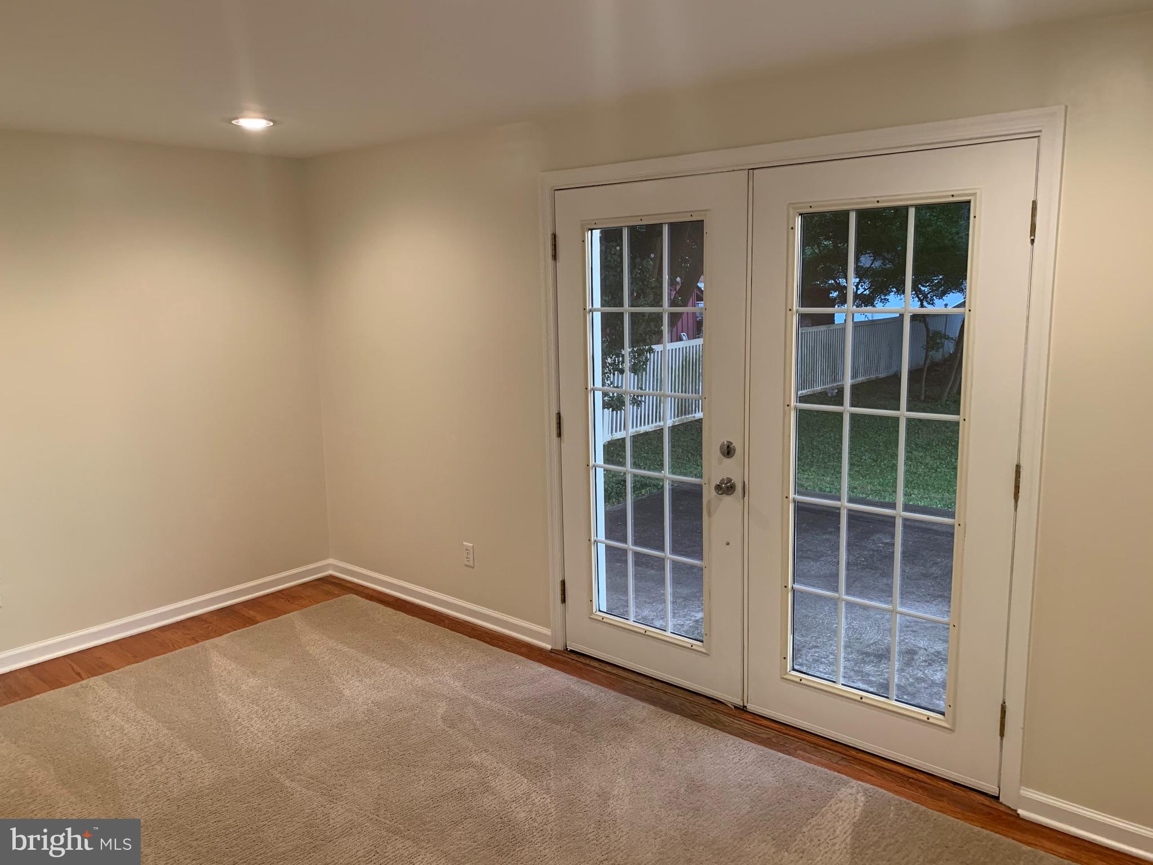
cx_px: 576
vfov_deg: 53.1
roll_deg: +1.4
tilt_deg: -8.7
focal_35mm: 26
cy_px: 432
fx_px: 866
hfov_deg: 67.3
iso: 160
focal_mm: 4.25
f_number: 1.8
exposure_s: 1/60
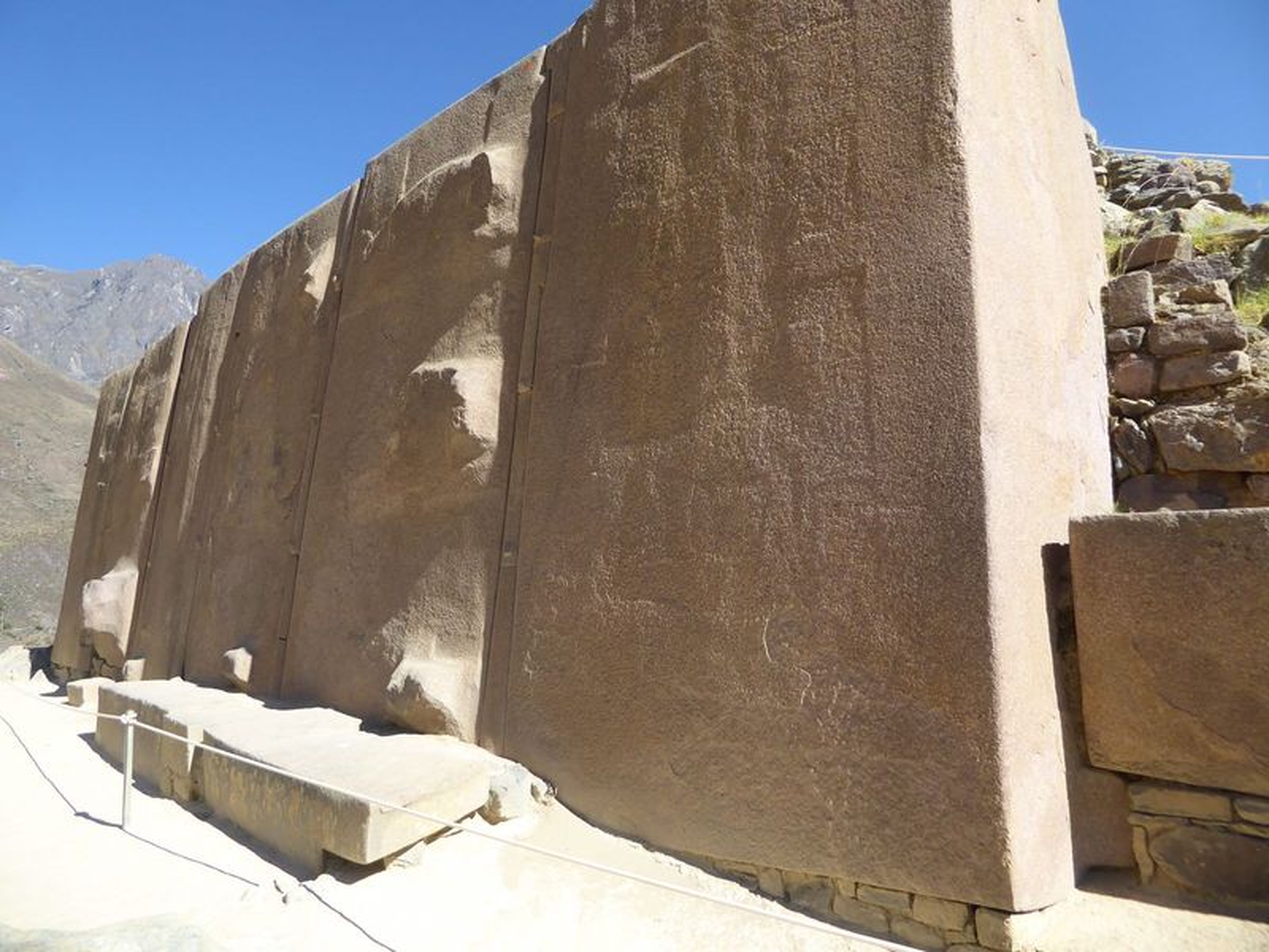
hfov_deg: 69.4
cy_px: 476
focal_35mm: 25
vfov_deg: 54.9
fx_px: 916
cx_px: 634
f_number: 3.3
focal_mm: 4.3
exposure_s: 1/500
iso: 80
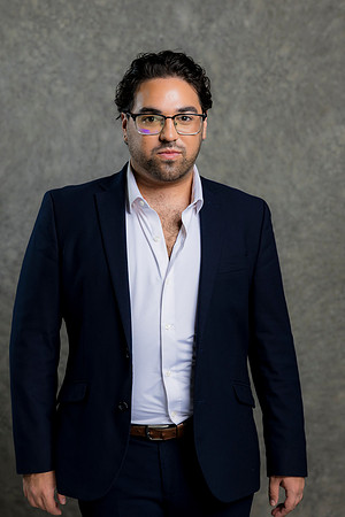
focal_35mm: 85
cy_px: 258
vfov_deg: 23.9
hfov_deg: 16.1
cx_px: 172
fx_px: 1222
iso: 125
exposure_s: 1/200
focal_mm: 85
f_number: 5
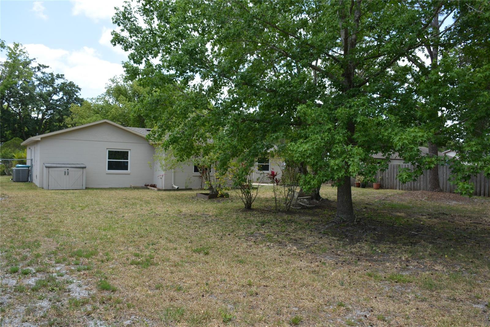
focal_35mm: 27
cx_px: 245
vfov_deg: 48.0
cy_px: 164
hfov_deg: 67.3
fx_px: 368
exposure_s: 1/250
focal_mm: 18
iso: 160
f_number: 8
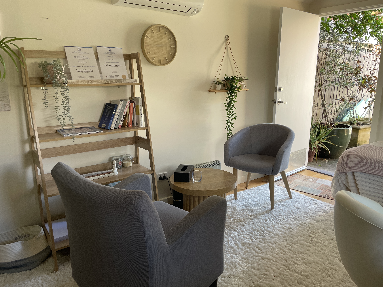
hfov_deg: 67.3
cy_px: 144
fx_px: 288
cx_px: 192
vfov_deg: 53.1
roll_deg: +1.0
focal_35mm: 26
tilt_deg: -13.4
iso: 100
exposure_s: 1/121
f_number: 1.6
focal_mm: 4.2
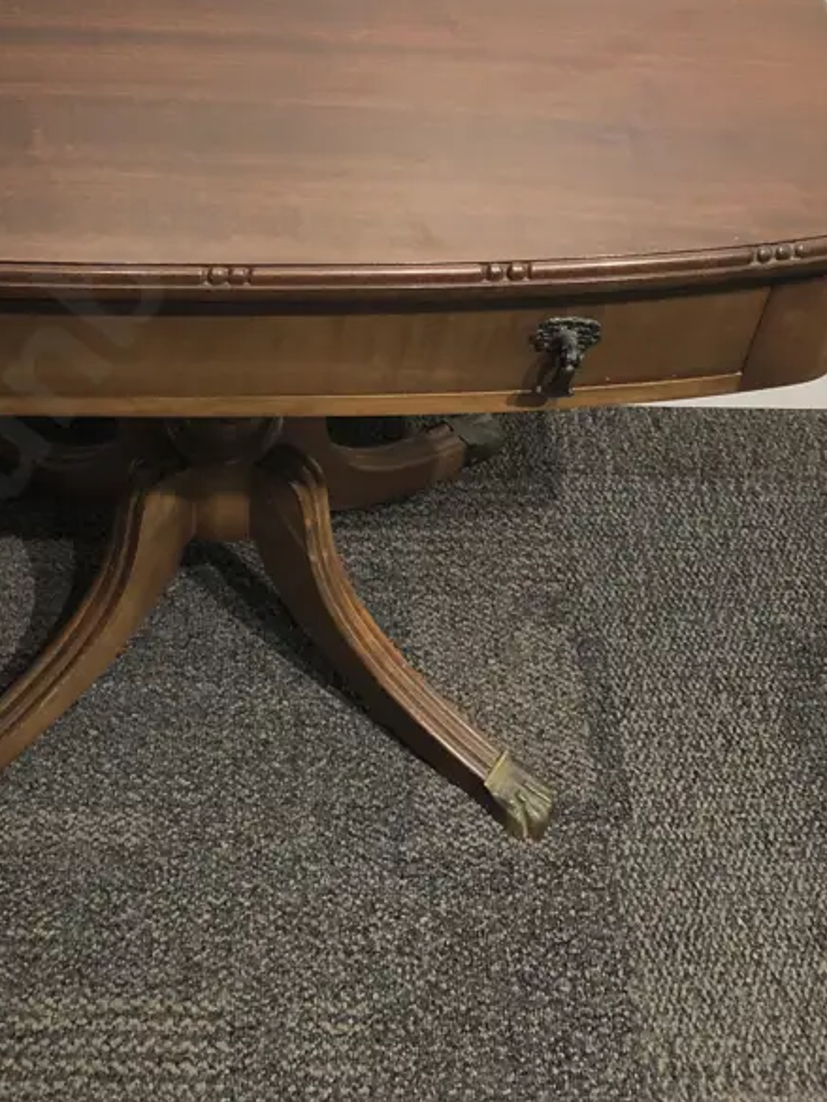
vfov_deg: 36.8
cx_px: 228
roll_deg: +0.5
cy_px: 141
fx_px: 1560
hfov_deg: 29.3
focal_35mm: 49
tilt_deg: -42.9
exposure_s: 1/25
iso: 32
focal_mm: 3.99
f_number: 1.8
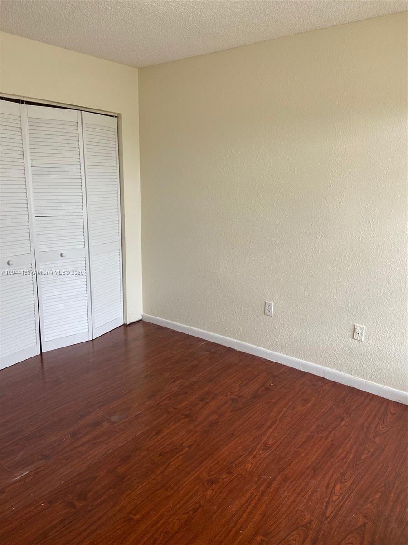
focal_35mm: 26
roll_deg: -0.1
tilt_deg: -13.3
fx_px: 409
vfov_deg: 67.3
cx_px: 204
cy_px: 272
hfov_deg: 53.1
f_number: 1.8
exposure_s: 1/121
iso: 80
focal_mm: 4.25
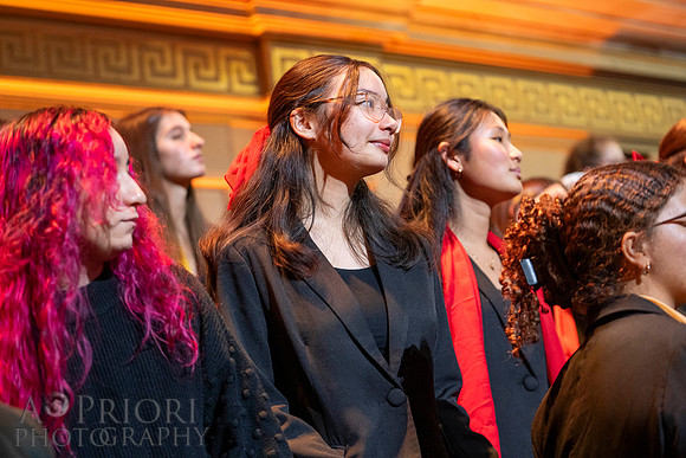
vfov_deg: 18.0
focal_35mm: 76
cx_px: 343
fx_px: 1448
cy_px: 229
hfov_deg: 26.6
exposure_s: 1/160
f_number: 2.8
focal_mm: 76
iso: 3200
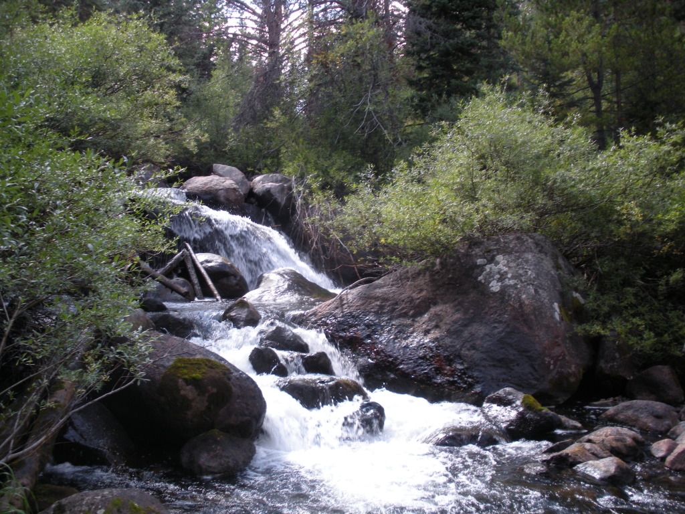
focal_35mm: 36
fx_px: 712
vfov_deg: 39.7
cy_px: 257
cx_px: 342
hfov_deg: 51.4
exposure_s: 1/68.6
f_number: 3.5
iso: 64
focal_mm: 6.3
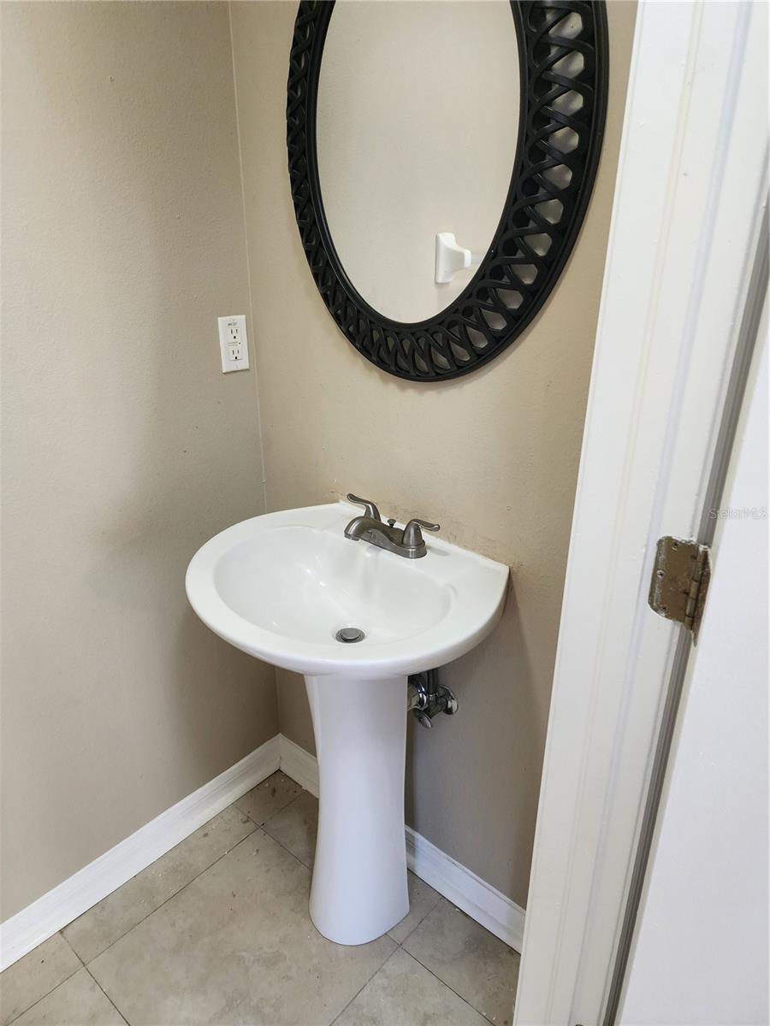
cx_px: 385
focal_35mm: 23
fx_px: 682
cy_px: 513
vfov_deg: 73.9
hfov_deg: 58.9
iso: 500
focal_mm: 6.4
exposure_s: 1/120
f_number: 1.8
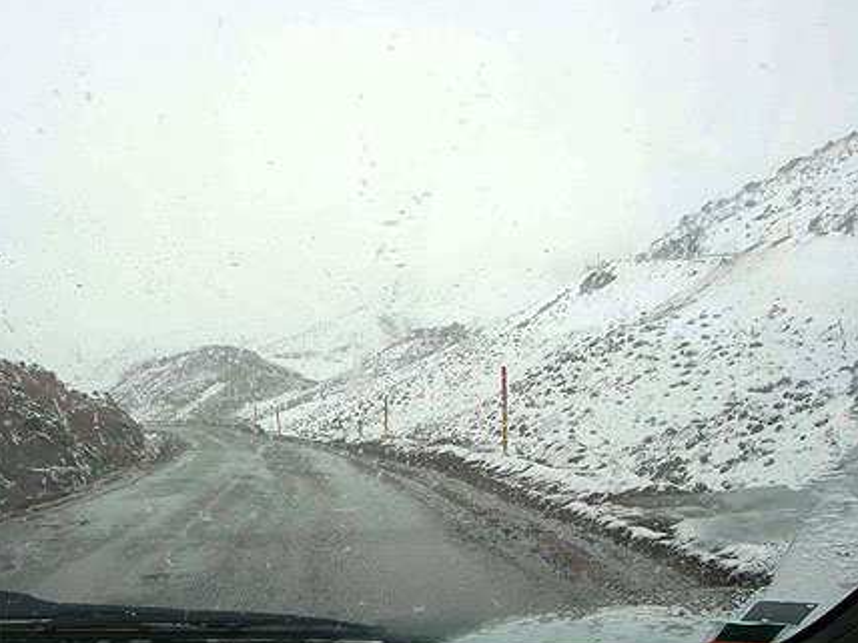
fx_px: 991
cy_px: 335
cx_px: 445
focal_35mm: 40
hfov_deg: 46.8
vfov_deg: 36.0
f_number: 4.8
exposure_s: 1/305
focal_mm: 7.8
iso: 50
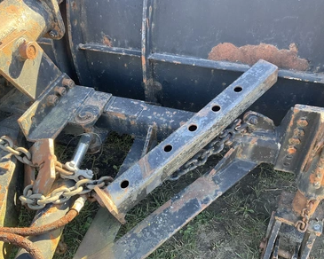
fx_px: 297
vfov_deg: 47.1
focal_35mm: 31
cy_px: 131
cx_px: 164
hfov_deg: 57.2
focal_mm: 3
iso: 50
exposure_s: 1/122
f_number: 1.8
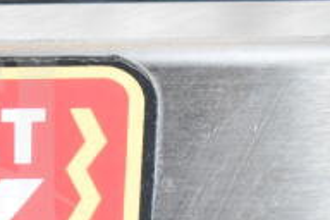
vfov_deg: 7.6
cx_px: -95
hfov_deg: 11.1
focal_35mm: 181
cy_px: 190
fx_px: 1659
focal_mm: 38
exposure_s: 1/125
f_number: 5.6
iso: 1600
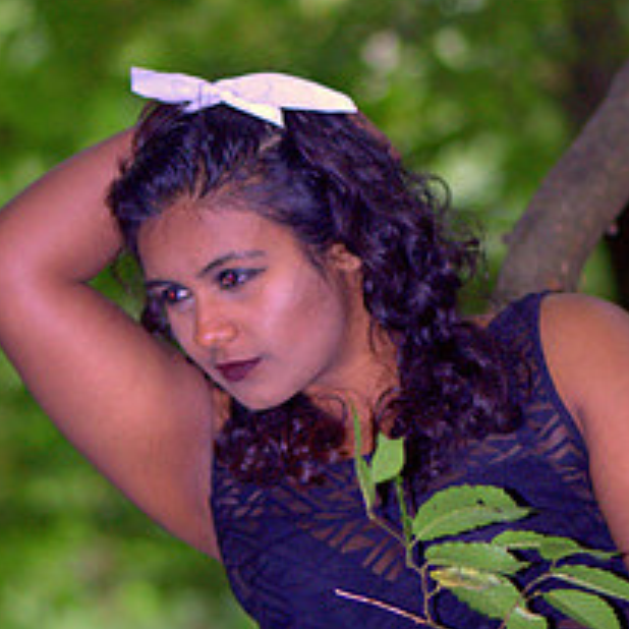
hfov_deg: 6.3
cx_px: 337
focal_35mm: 279
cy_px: 443
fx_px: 5736
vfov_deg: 6.3
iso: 800
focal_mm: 100
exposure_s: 1/50
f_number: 2.8
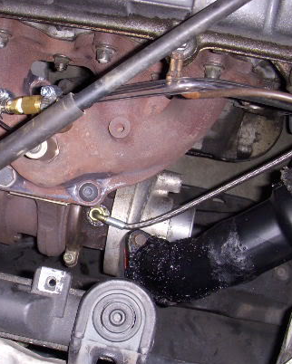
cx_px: 76
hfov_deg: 25.5
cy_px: 208
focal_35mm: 59
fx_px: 637
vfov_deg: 31.9
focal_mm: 6.3
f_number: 3.3
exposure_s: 1/30
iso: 100
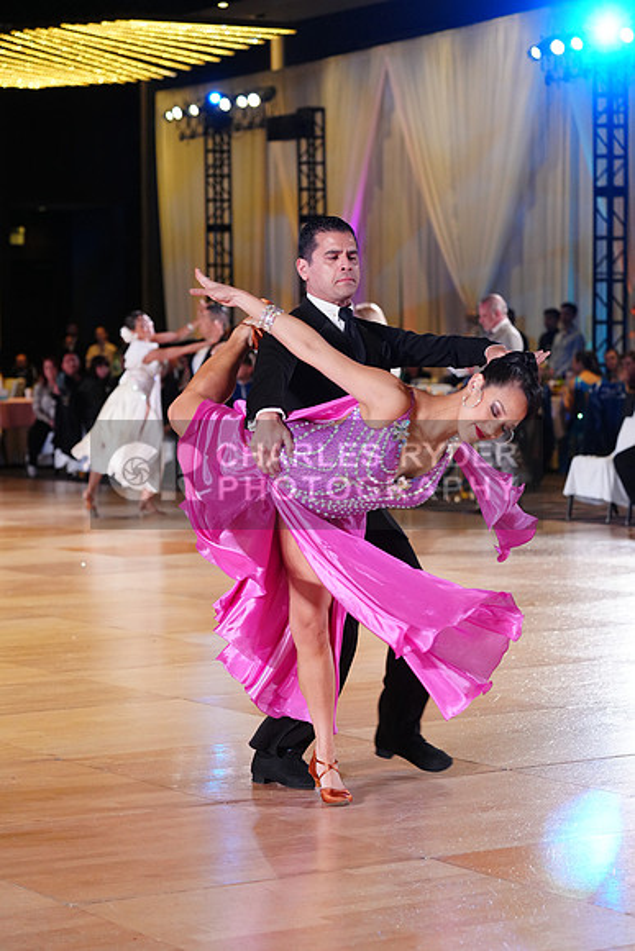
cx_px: 318
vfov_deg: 22.4
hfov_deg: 15.0
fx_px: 2406
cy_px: 476
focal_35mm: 91
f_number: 4
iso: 2500
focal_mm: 91
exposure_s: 1/400
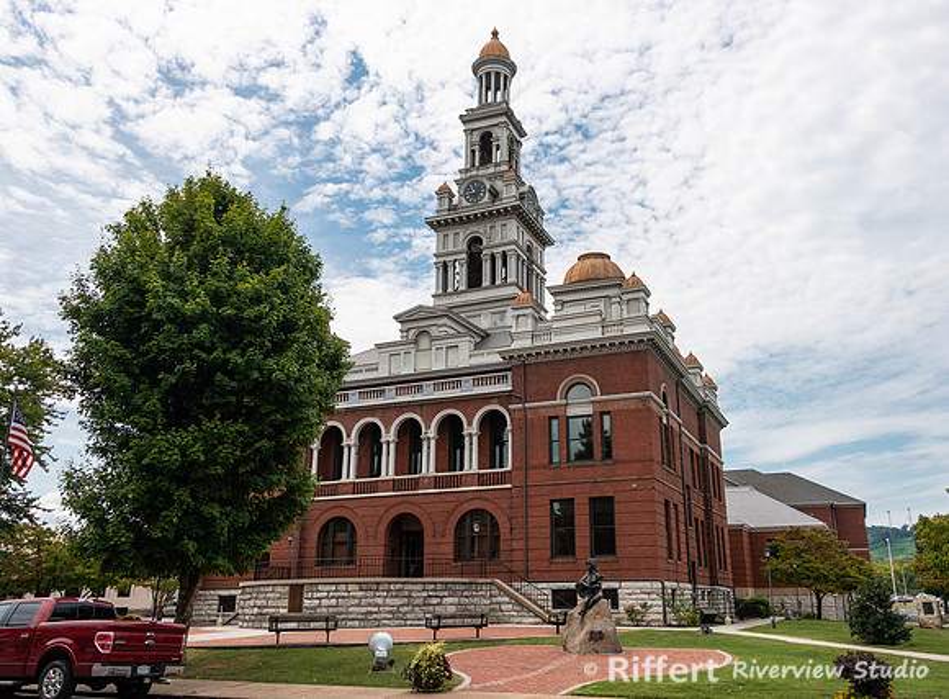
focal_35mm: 30
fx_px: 815
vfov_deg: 46.4
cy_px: 350
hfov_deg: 60.3
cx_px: 524
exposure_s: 1/400
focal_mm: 28
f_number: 7.1
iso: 100
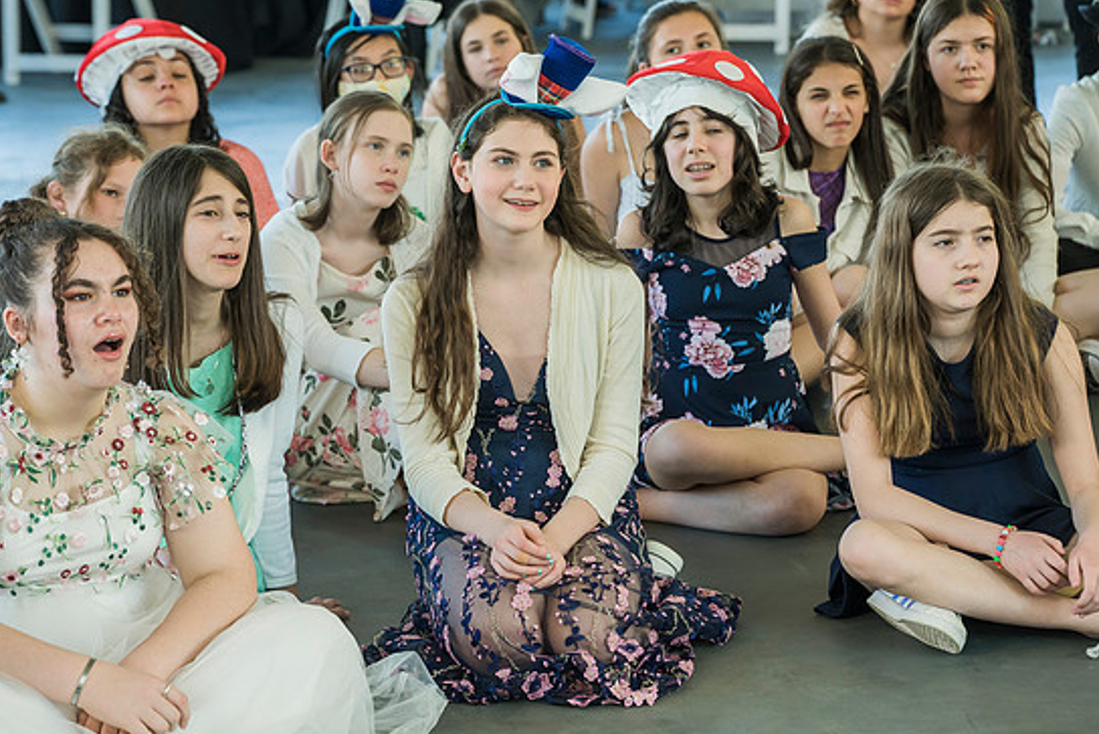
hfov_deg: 16.0
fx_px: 3908
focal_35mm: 128
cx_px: 572
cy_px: 349
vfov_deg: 10.7
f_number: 5.6
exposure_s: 1/160
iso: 800
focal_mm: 120
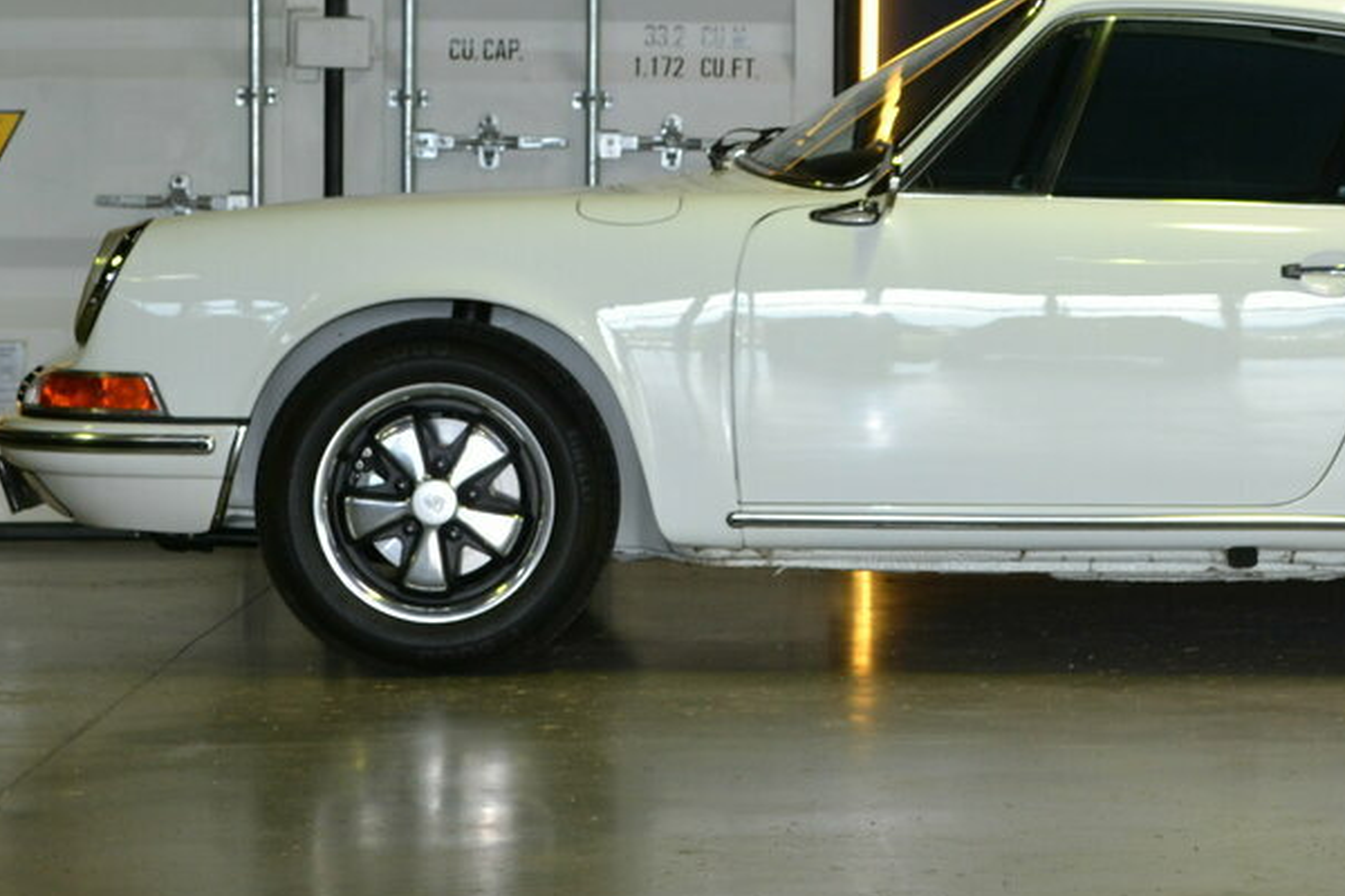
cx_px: 1038
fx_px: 4259
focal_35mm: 114
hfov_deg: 17.8
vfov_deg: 12.0
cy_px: 175
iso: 400
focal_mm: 38
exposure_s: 1/80
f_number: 5
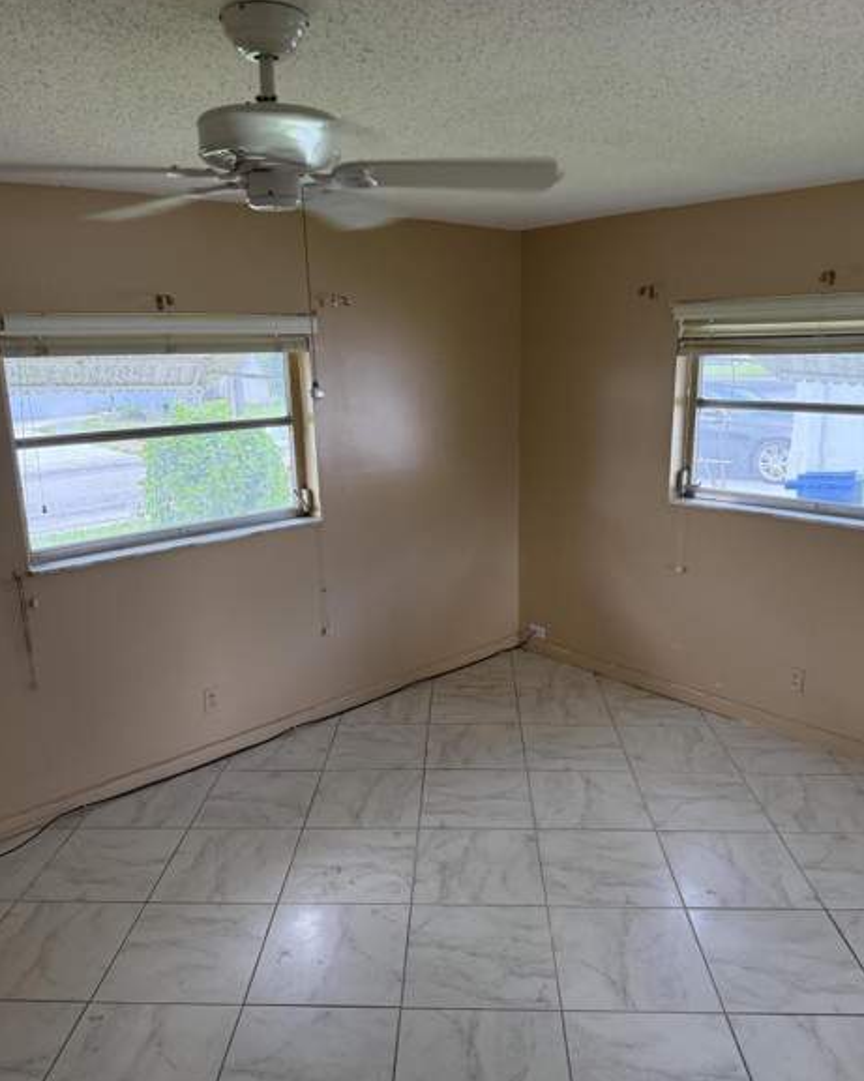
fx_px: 832
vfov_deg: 66.1
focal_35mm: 26
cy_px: 547
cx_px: 416
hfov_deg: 54.9
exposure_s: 1/96
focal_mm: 6.76
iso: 200
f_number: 1.78
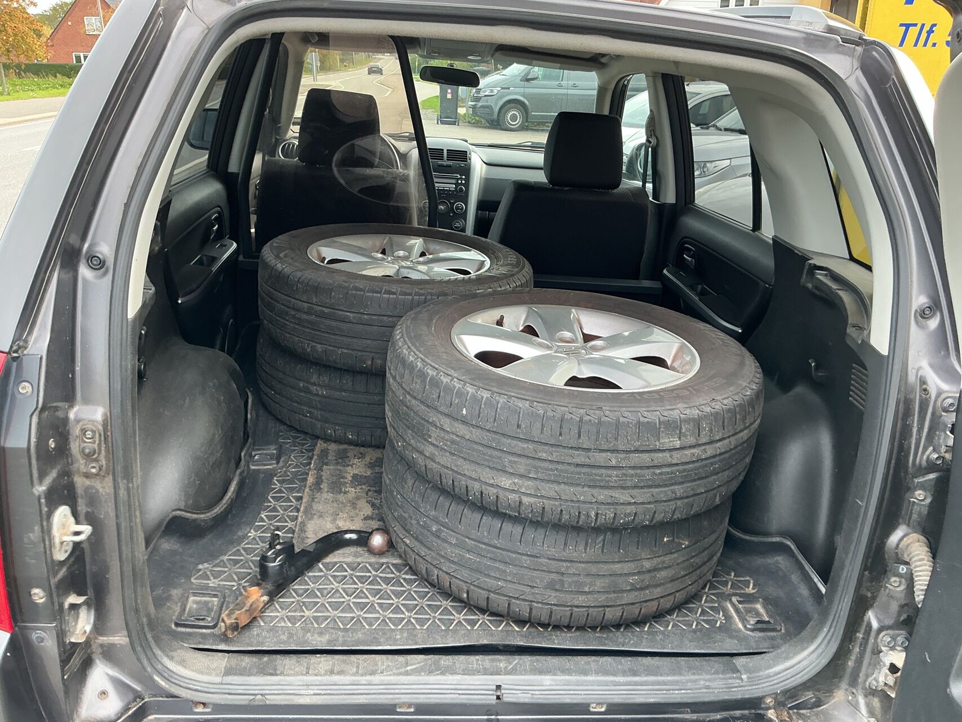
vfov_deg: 48.2
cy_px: 361
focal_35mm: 29
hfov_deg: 61.7
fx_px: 806
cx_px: 481
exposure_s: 1/120
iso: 32
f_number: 1.8
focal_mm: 3
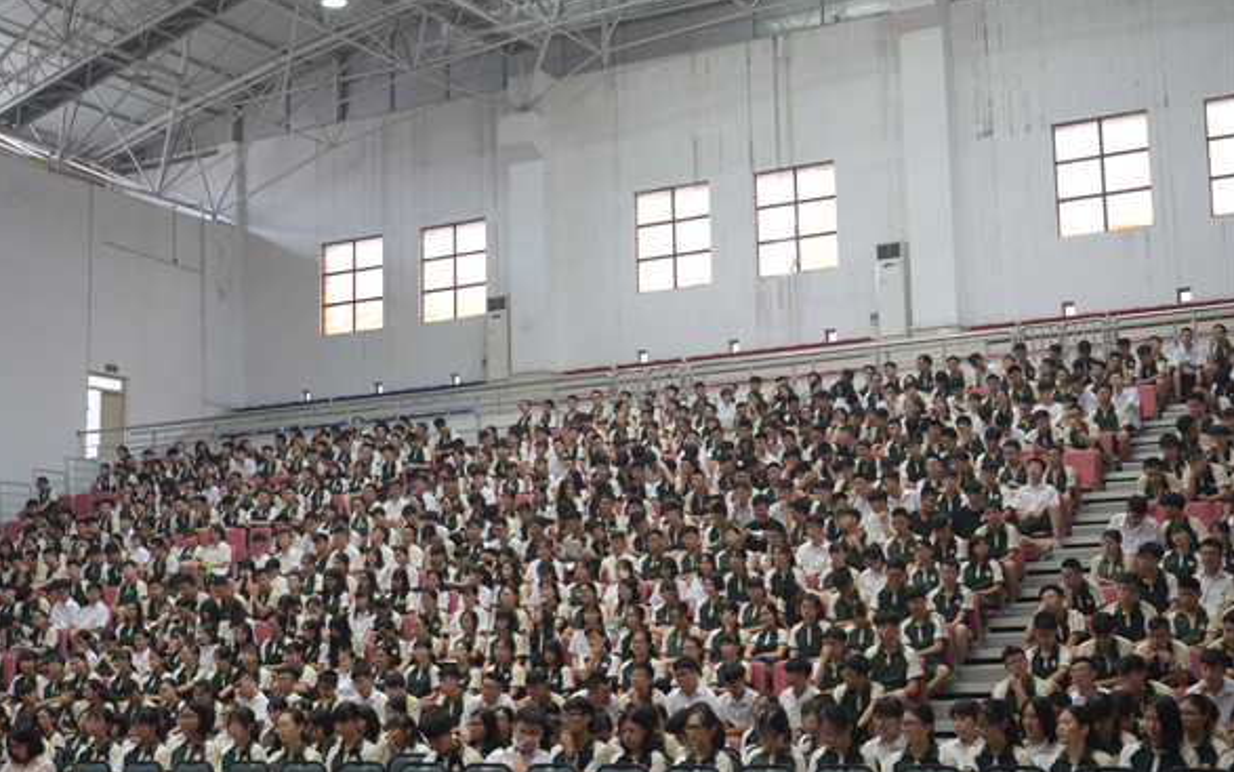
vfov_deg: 24.4
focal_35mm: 53
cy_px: 373
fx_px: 1783
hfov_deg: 38.2
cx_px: 610
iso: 640
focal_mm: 34
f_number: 6.3
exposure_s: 1/50
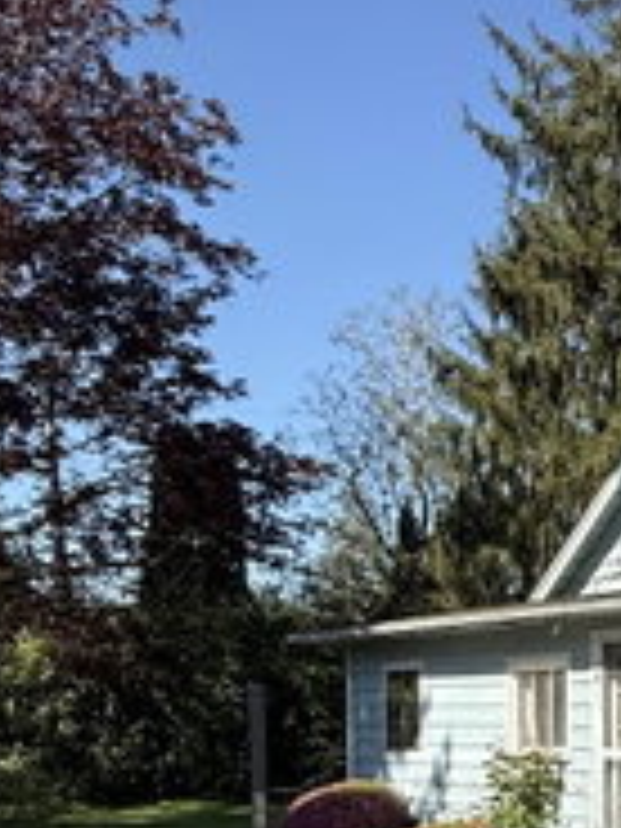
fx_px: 1244
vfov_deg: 34.4
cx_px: 864
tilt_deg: -1.0
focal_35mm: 52
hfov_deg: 23.7
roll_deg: -1.0
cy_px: 772
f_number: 2.2
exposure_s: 1/1656
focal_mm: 2.22
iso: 50
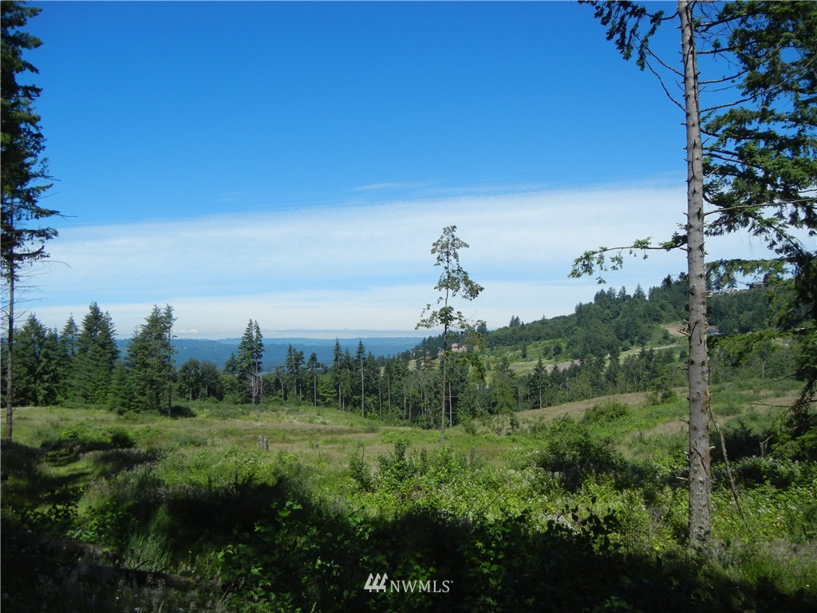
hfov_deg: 60.0
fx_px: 708
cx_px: 408
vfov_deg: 46.8
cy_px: 306
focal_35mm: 30
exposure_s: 1/446
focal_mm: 5.4
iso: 160
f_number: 7
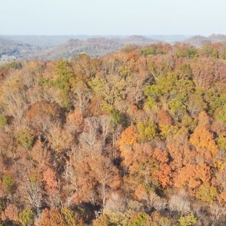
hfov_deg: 23.3
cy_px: 262
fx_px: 547
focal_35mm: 74
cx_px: 135
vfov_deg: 21.8
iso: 200
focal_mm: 6.72
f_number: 1.7
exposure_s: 1/1250
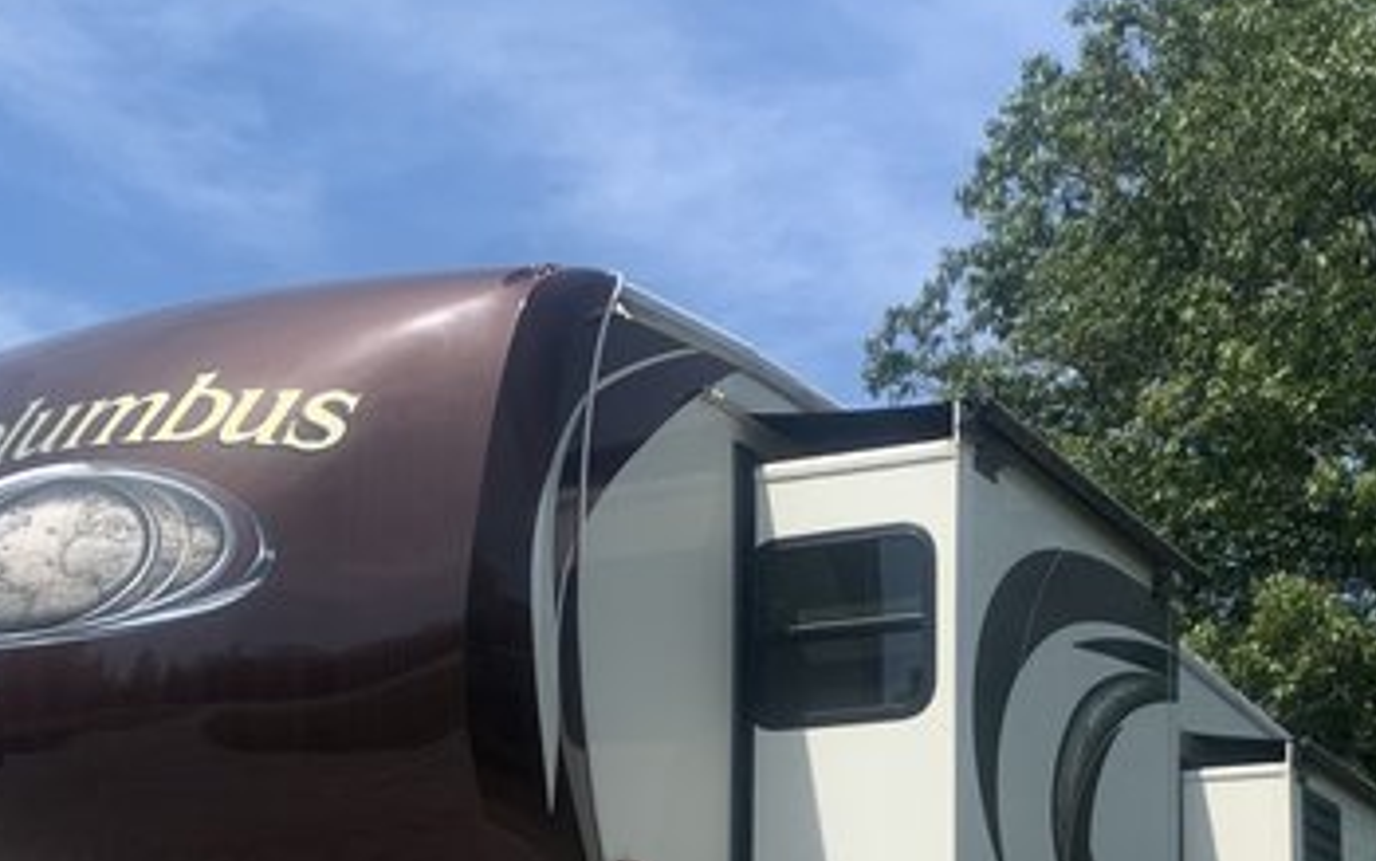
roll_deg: +0.1
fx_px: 2363
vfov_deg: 19.5
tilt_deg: +5.9
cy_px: 1018
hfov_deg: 32.3
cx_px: 837
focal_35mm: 63
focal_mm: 4.25
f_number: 1.8
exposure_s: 1/1661
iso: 25
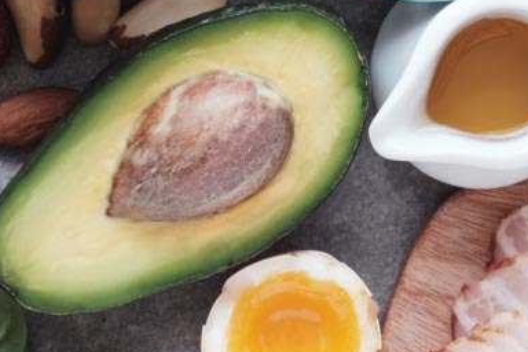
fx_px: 2229
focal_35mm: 152
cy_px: 184
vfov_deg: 9.0
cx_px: 63
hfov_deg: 13.4
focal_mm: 50.5
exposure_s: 1/40
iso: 500
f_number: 10
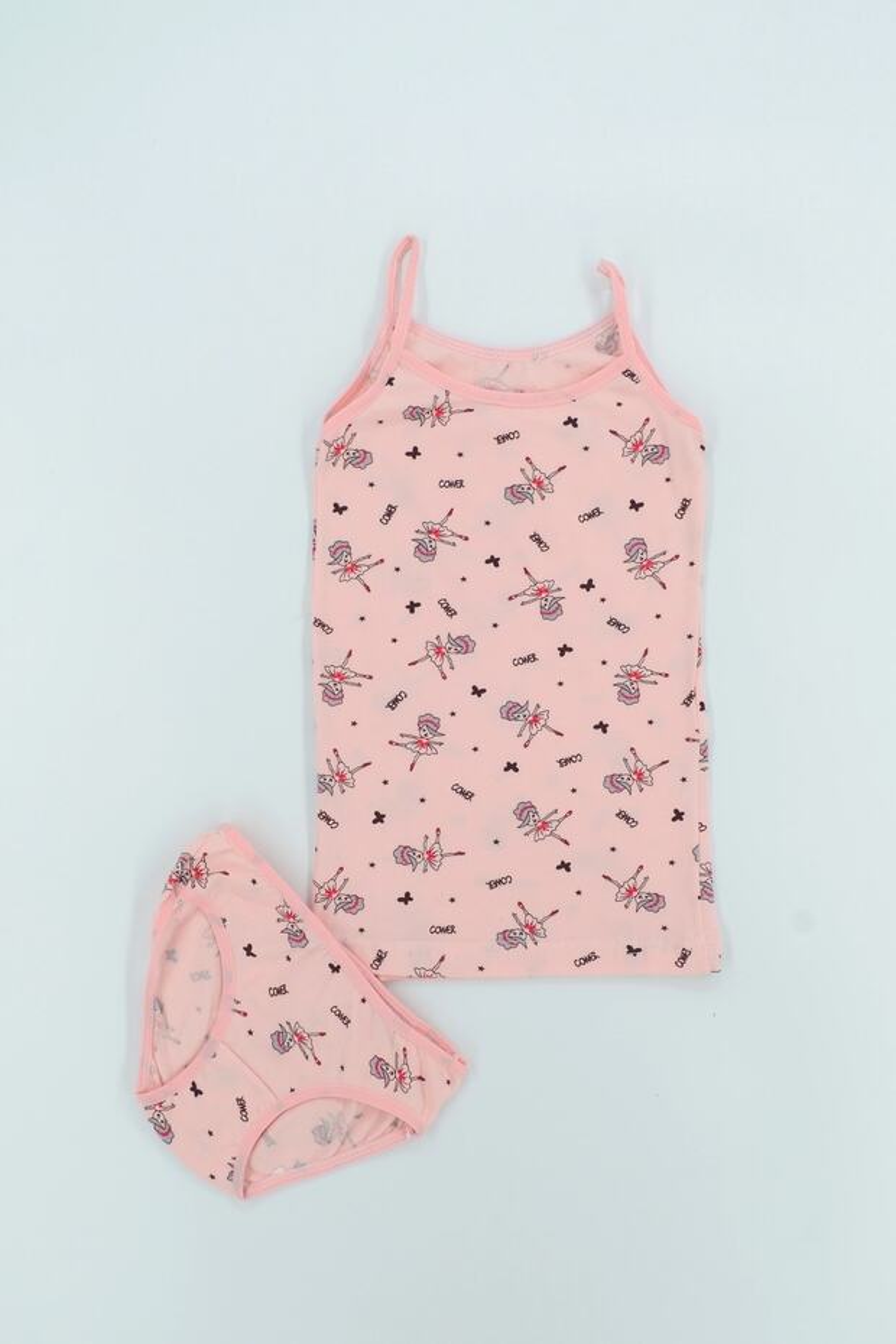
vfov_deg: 67.4
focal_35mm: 27
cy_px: 672
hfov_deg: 47.9
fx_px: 1008
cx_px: 448
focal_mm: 18
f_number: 9
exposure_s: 1/15
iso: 100
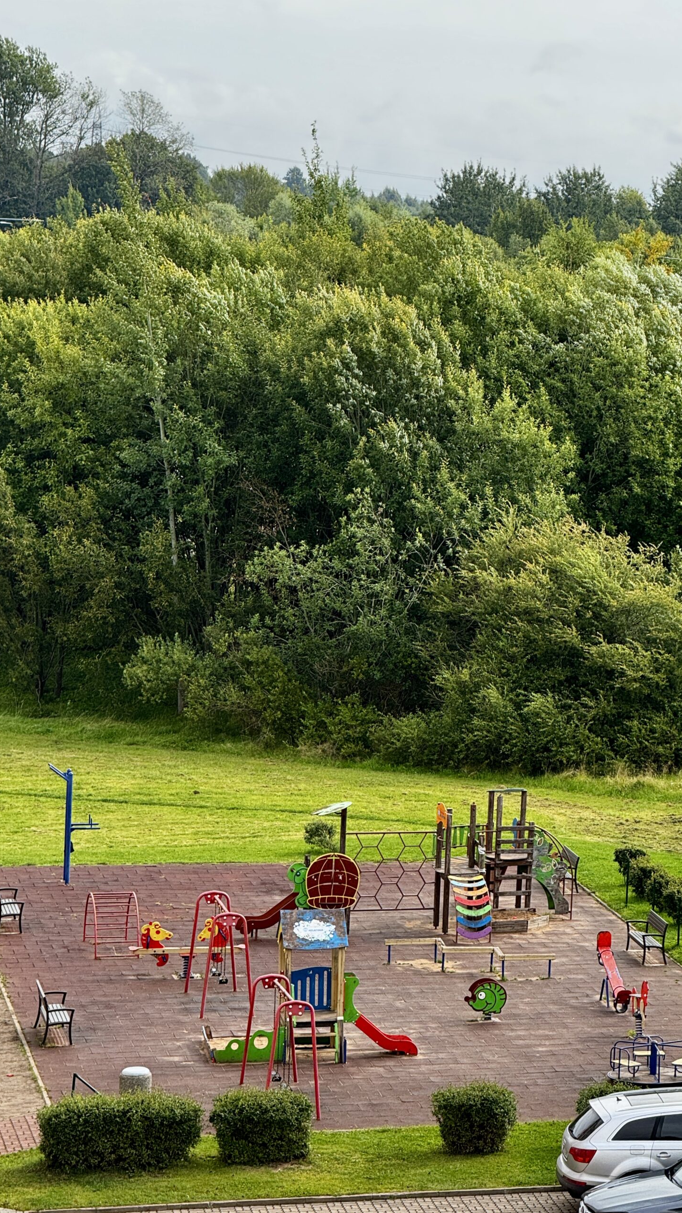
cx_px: 321
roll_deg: -2.1
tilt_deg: -5.9
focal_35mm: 131
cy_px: 607
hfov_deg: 9.3
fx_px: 4212
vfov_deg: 16.4
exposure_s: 1/504
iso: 50
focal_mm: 15.66
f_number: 2.8
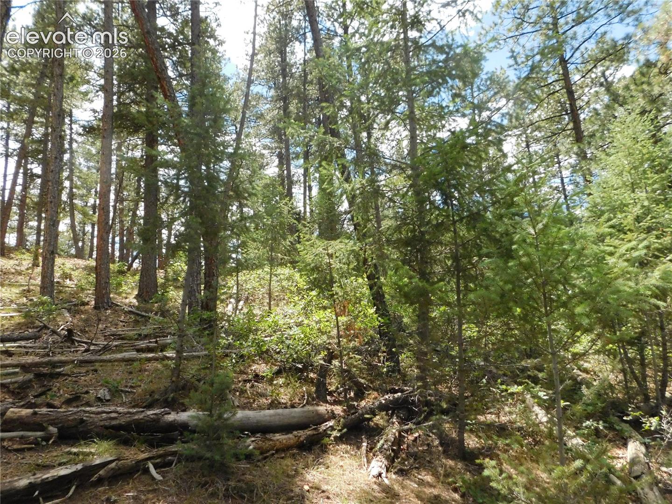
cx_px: 336
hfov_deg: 73.9
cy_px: 252
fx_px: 446
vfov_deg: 58.9
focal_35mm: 23
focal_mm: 4
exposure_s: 1/800
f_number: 6
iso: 800
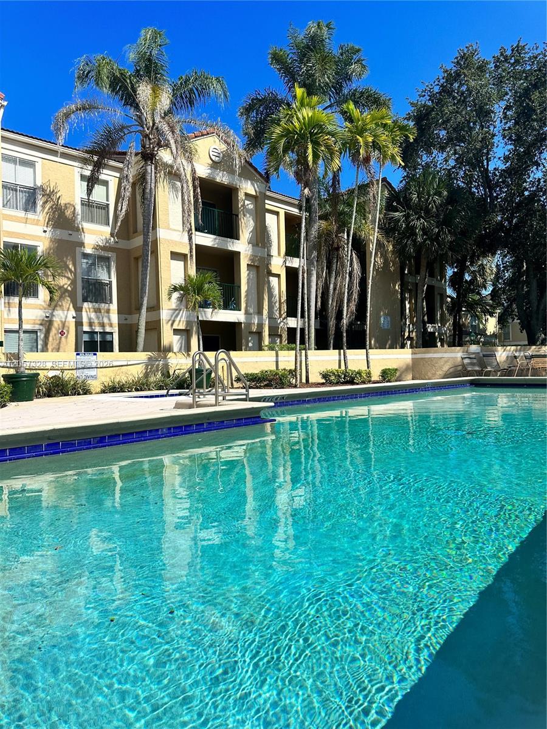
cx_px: 274
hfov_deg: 56.8
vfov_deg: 71.6
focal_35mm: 24
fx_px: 506
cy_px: 364
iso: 80
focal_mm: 6.86
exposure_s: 1/6211
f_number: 1.78
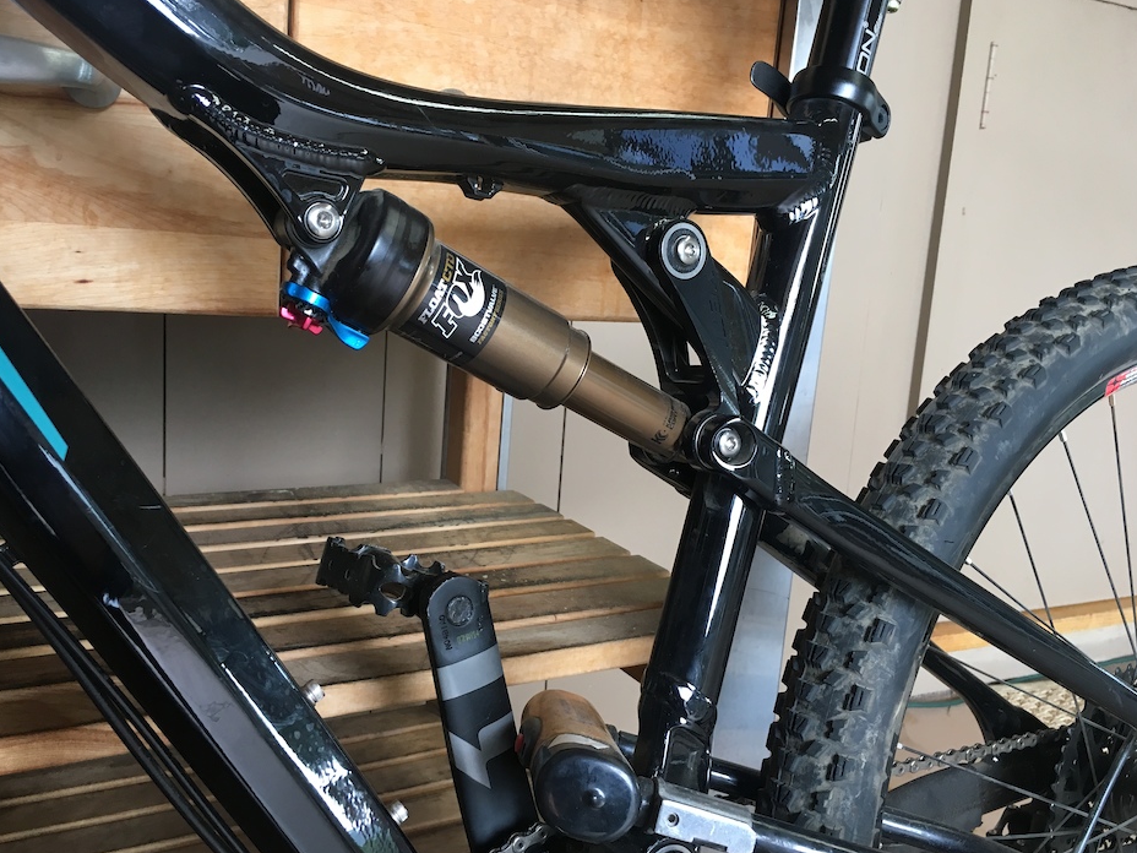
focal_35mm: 32
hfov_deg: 56.8
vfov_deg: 44.2
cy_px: 425
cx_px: 526
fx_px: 1051
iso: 32
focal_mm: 4.15
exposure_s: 1/30
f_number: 2.2
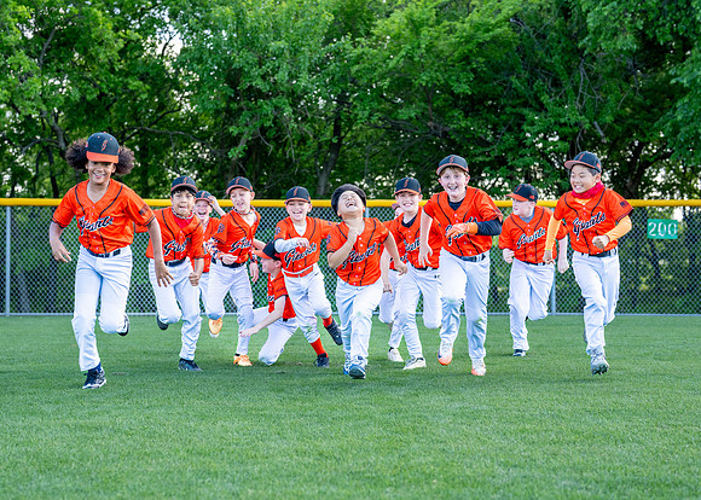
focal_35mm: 57
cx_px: 322
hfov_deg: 34.4
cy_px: 271
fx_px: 1132
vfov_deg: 24.9
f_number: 2.8
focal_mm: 50
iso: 400
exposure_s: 1/1000
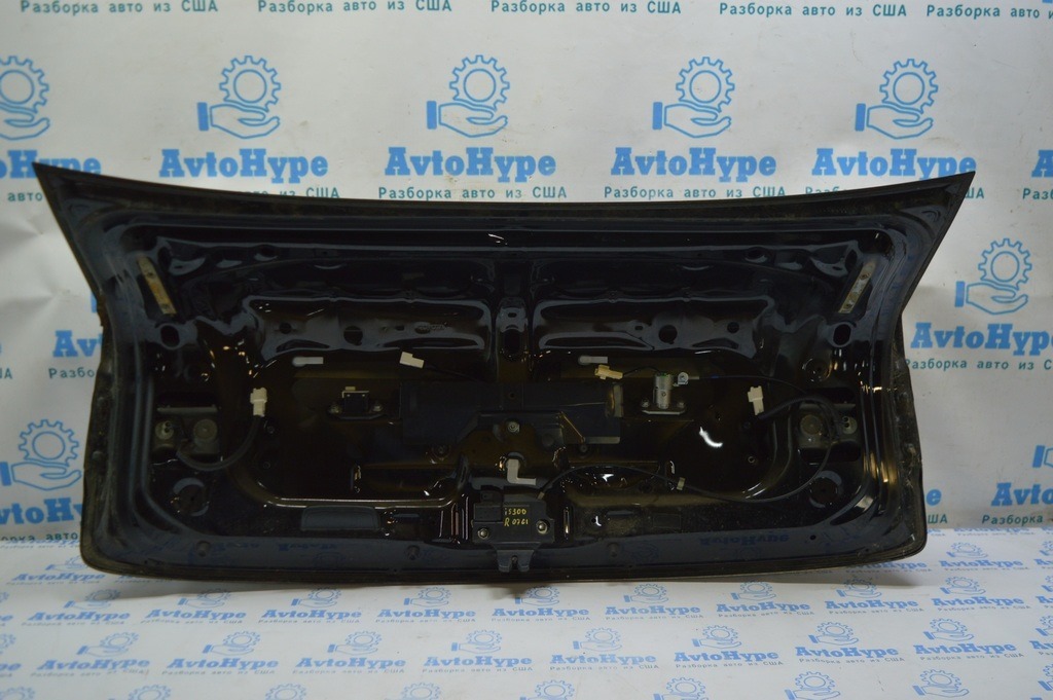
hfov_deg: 57.3
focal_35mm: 33
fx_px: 964
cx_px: 526
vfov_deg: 39.9
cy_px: 350
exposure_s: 1/80
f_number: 3.8
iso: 400
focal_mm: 22
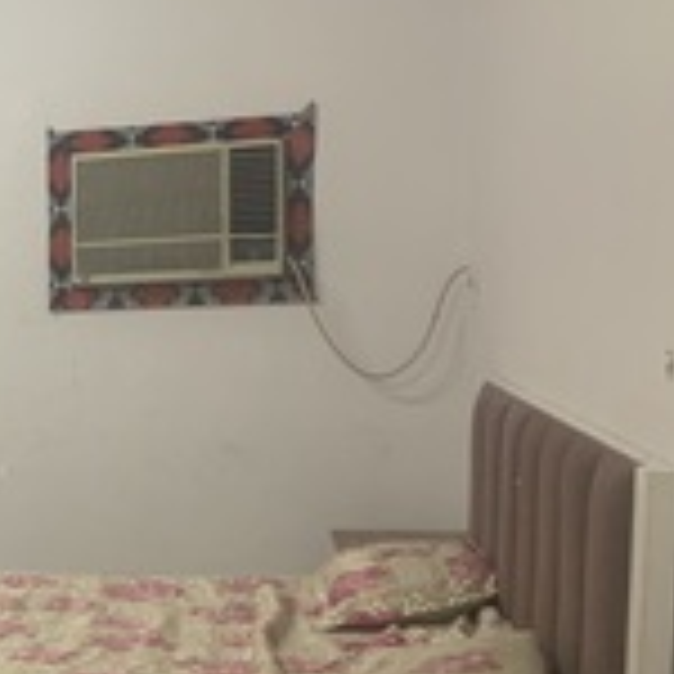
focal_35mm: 70
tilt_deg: -7.5
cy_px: 474
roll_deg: +2.7
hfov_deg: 21.1
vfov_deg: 24.5
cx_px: -321
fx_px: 1542
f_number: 1.8
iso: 200
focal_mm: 4.25
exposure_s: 1/60
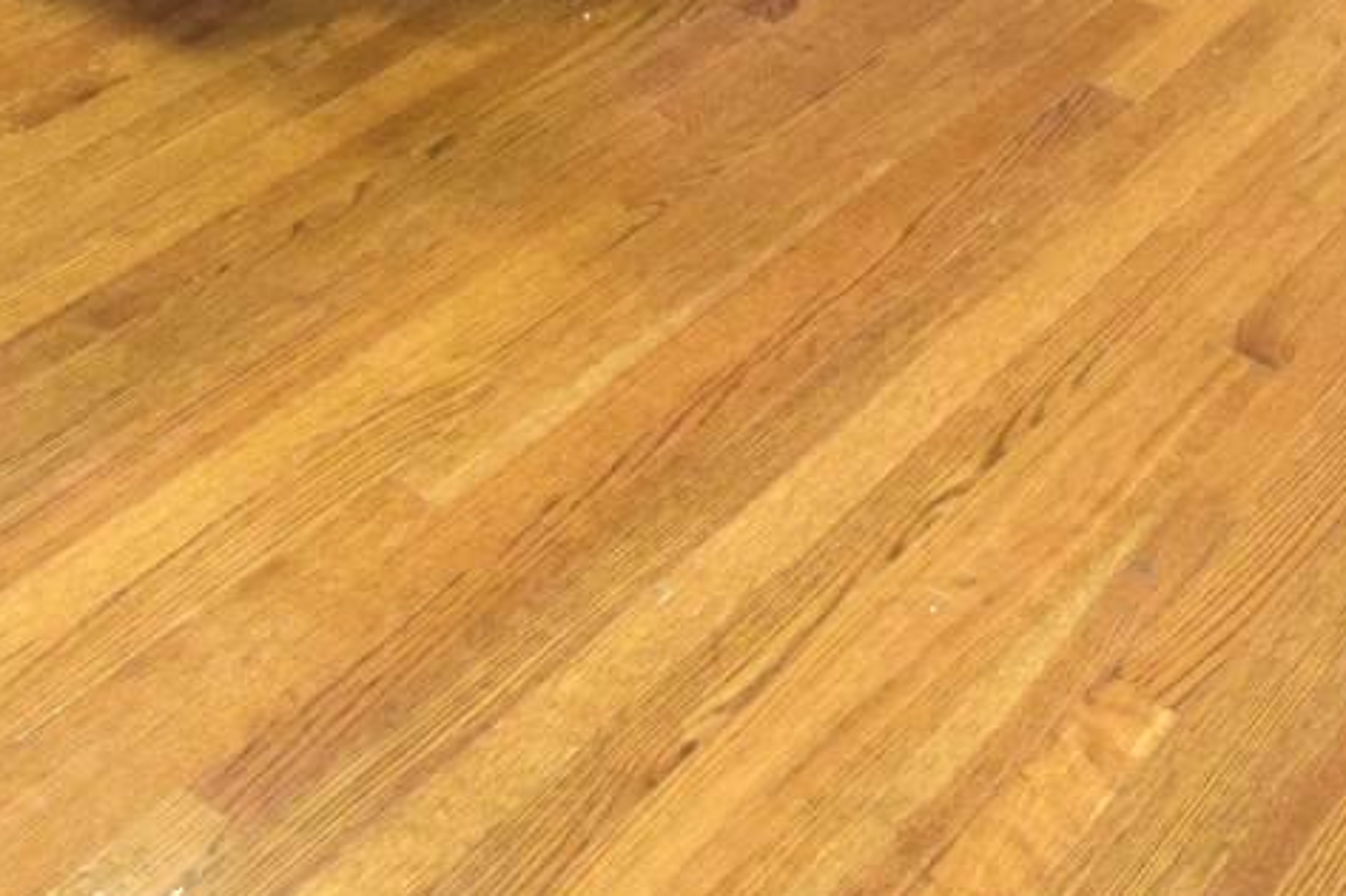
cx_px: 1249
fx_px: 2429
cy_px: -767
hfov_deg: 29.5
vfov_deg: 16.9
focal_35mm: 65
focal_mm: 10
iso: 900
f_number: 3.5
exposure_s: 1/60
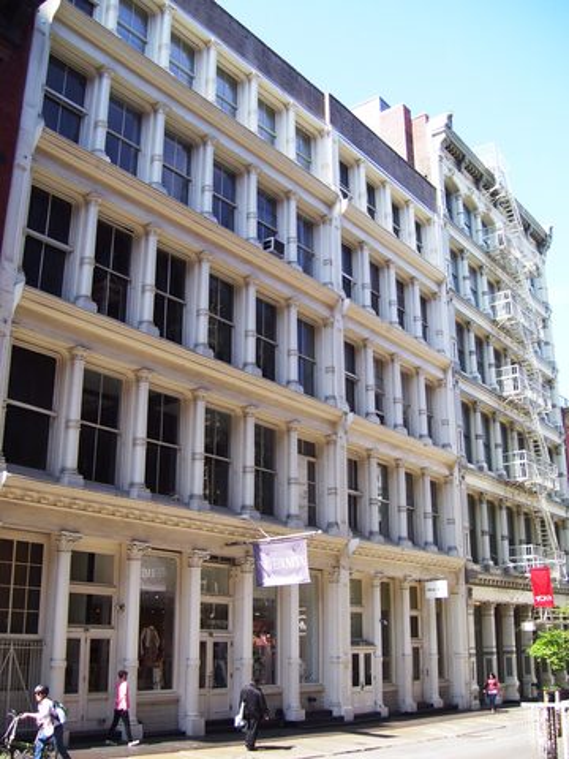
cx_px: 284
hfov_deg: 39.7
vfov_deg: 51.4
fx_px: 789
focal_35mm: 36
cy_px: 380
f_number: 2.7
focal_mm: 6
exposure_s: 1/350
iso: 80
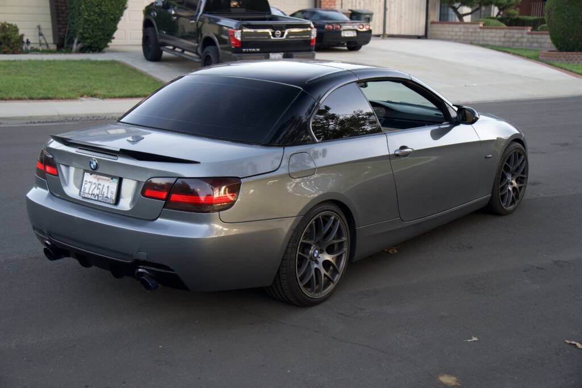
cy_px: 194
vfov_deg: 28.1
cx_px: 291
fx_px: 776
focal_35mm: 48
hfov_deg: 41.1
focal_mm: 32
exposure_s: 1/200
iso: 1600
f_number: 3.2
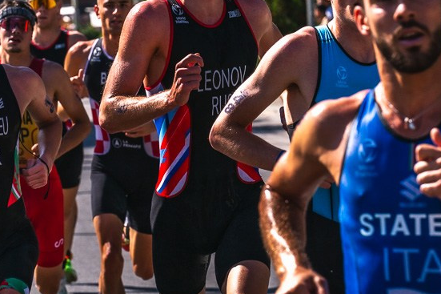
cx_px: 163
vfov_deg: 4.2
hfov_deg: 6.3
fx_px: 3980
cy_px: 172
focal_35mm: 325
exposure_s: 1/1250
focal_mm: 140
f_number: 8
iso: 250
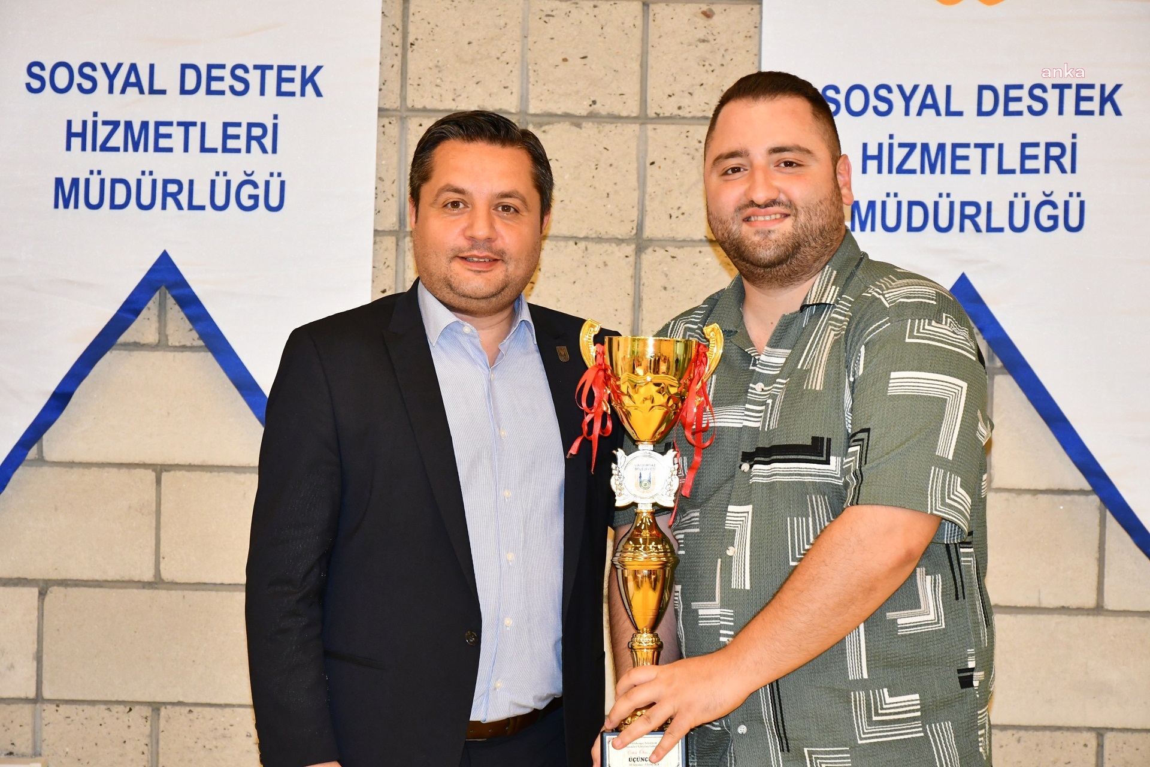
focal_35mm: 105
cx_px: 575
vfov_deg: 13.0
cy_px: 384
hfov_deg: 19.5
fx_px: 3354
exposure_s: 1/80
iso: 2500
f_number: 6.3
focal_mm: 70
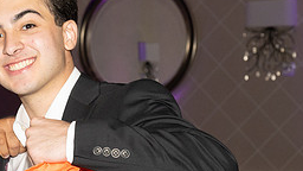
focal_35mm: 166
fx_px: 1334
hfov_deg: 12.8
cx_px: 6
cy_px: 165
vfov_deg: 7.3
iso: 800
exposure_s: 1/100
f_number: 5.6
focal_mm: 48
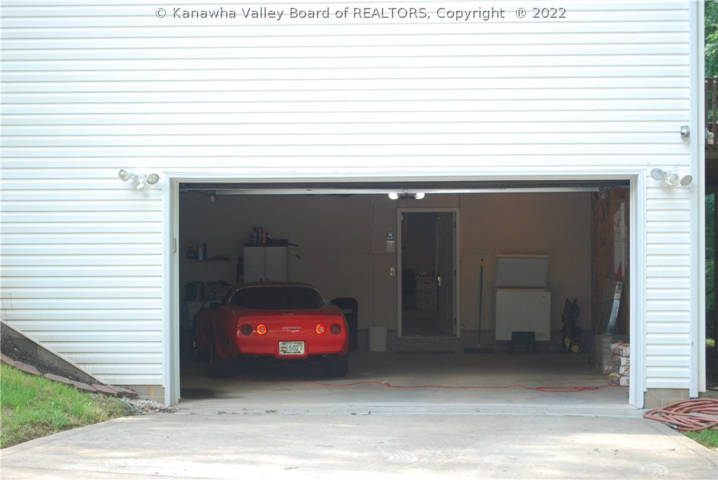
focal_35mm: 60
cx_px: 359
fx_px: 1198
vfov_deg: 22.7
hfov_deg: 33.4
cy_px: 240
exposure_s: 1/60
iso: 360
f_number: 5.3
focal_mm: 40
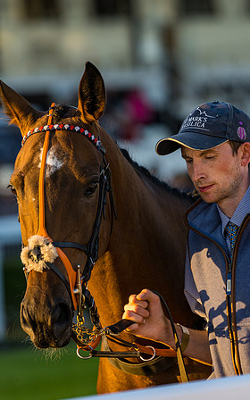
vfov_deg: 6.8
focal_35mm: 309
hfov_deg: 4.2
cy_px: 199
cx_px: 179
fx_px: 3369
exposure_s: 1/640
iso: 400
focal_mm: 200
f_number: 4
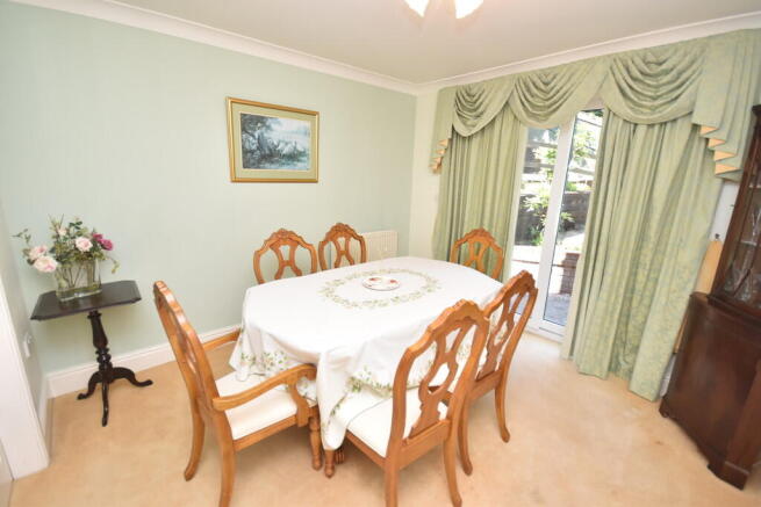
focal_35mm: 15
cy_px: 254
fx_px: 317
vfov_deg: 77.4
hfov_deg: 100.4
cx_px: 380
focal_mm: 10
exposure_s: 1/160
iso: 800
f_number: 4.5
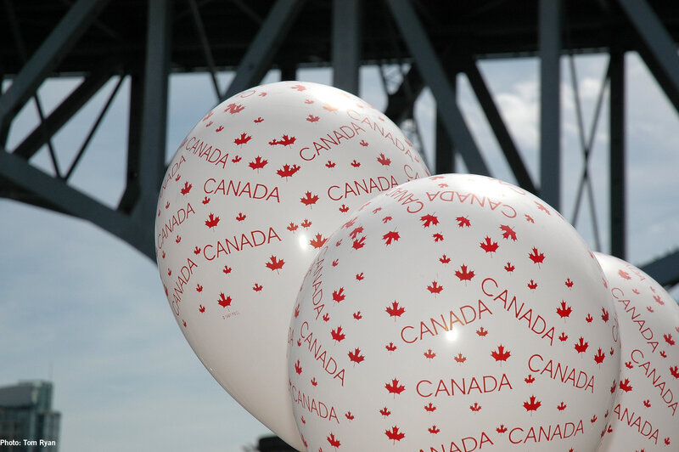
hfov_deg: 21.9
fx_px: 1753
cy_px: 226
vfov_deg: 14.7
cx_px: 340
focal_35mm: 93
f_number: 13
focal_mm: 62
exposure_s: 1/500
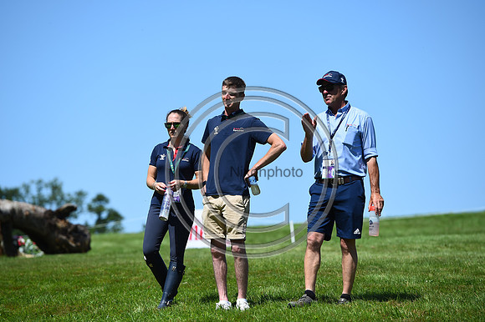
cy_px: 161
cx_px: 242
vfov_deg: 7.6
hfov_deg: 11.4
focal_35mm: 180
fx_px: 2424
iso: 100
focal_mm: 180
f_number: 5
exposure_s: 1/1000
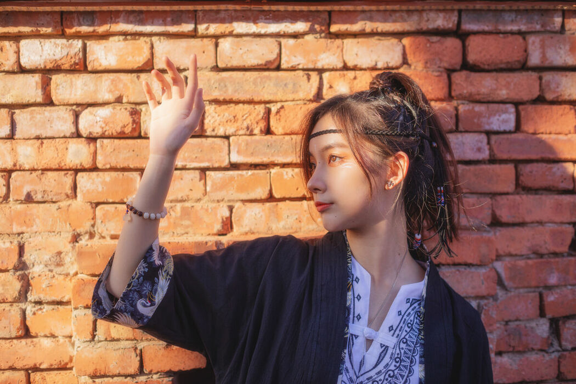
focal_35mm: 49
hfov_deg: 40.3
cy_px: 192
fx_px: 784
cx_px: 288
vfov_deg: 27.5
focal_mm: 50
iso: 100
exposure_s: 1/1000
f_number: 2.2
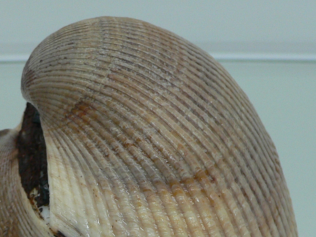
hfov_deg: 25.3
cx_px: 157
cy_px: 224
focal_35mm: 77
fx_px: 703
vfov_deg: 18.7
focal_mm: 4.6
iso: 100
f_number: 2.8
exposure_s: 1/60
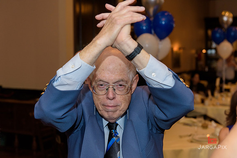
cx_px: 118
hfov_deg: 36.2
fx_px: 362
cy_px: 79
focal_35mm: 55
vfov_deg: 24.6
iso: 1600
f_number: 3.2
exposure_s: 1/125
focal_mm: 55
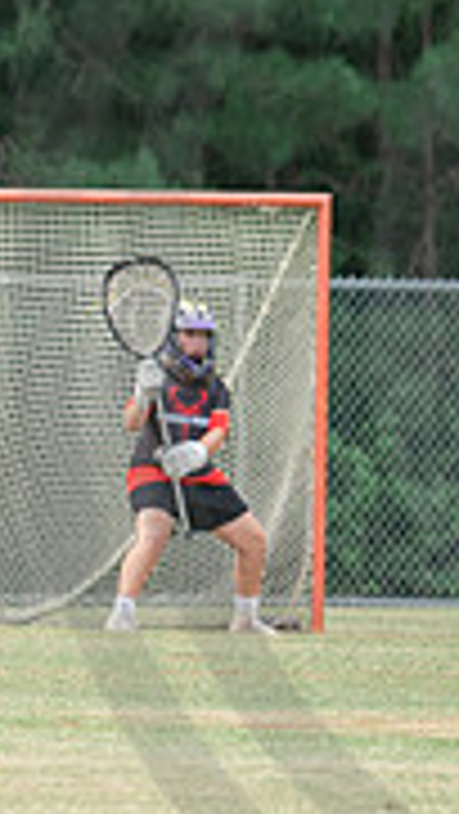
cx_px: 1338
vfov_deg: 2.3
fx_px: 20418
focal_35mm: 945
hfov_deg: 1.3
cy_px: 363
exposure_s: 1/500
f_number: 2.8
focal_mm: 200
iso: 250
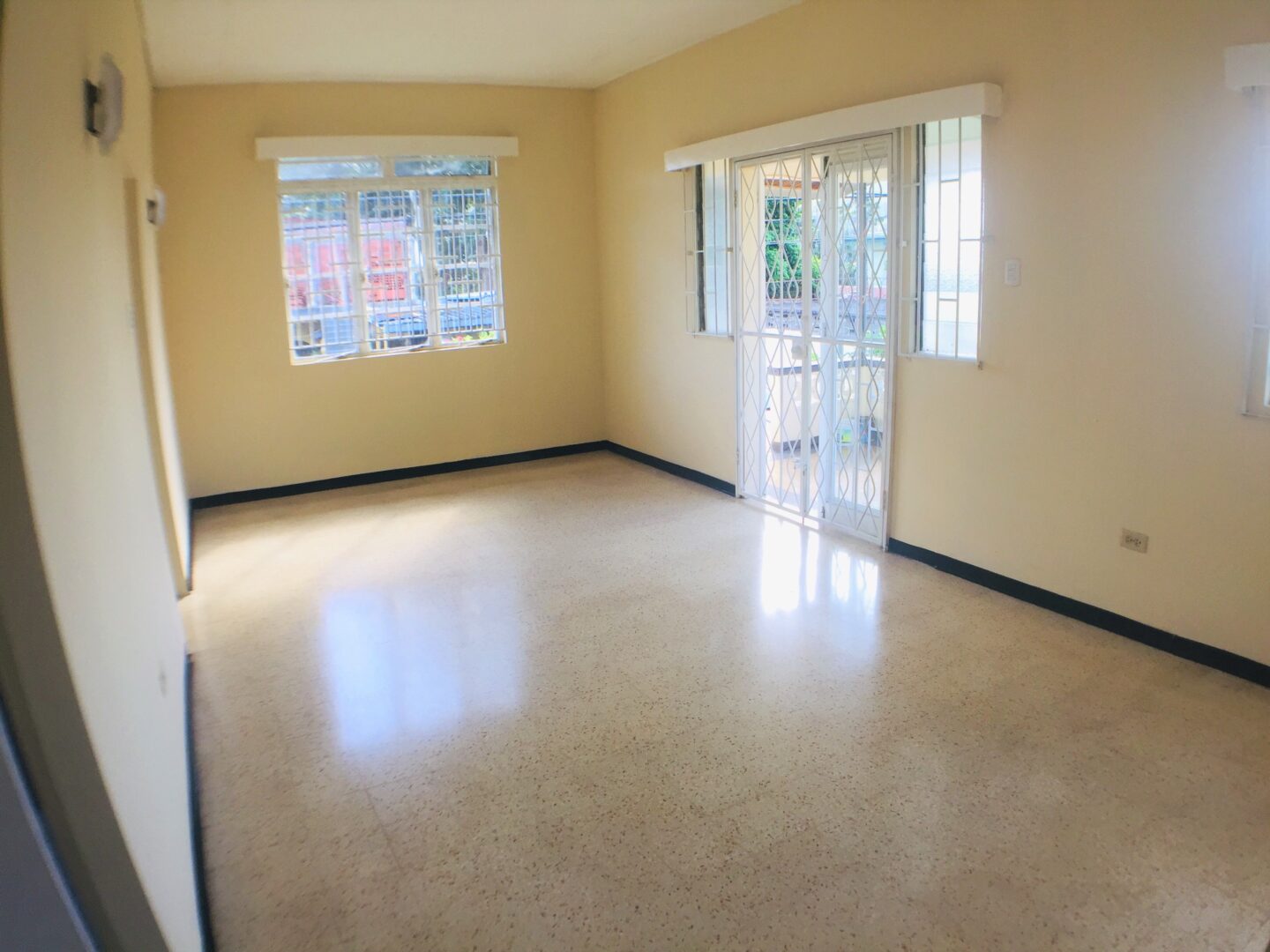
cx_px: 635
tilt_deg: -13.4
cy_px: 476
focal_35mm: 29
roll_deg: +1.8
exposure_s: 1/120
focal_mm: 4.15
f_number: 2.2
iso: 40
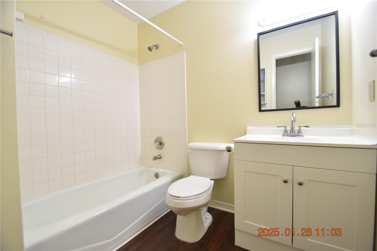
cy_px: 126
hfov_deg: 100.4
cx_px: 188
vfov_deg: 77.3
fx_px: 157
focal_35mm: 15
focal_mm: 10
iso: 560
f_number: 4
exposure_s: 1/60
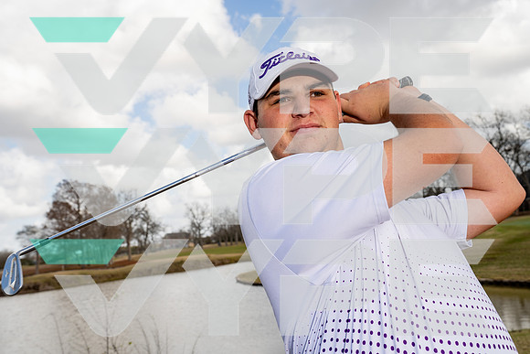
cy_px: 177
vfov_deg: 34.2
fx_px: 574
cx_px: 265
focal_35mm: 39
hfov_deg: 49.5
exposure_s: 1/250
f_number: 8
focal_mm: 39
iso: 100
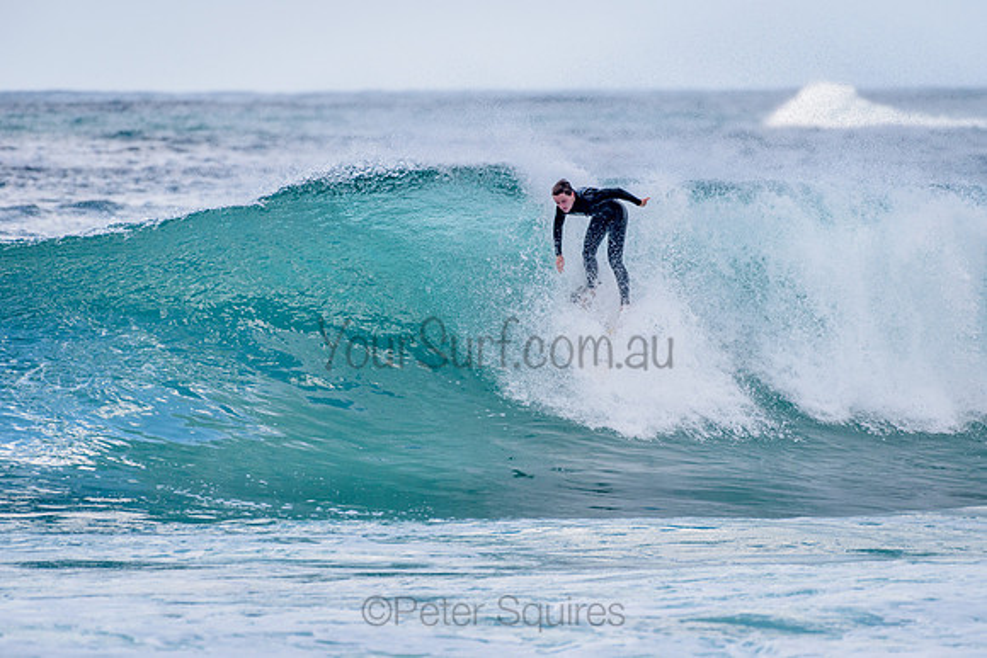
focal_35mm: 613
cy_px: 309
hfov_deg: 3.4
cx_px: 586
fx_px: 16813
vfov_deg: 2.2
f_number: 5.6
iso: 220
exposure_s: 1/2000
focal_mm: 500
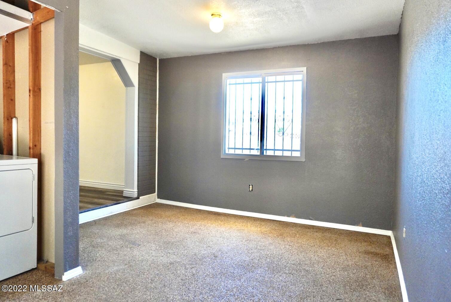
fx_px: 301
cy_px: 151
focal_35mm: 24
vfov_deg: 53.2
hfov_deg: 73.7
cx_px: 226
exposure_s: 1/250
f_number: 3.5
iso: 1000
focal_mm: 16
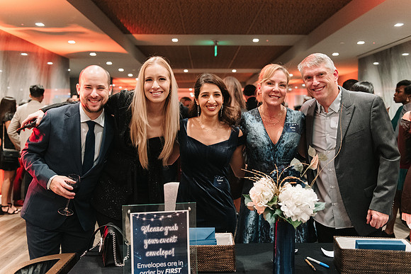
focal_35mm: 35
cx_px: 210
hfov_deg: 54.0
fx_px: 403
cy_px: 134
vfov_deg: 37.6
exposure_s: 1/200
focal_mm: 34
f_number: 2.8
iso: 3200
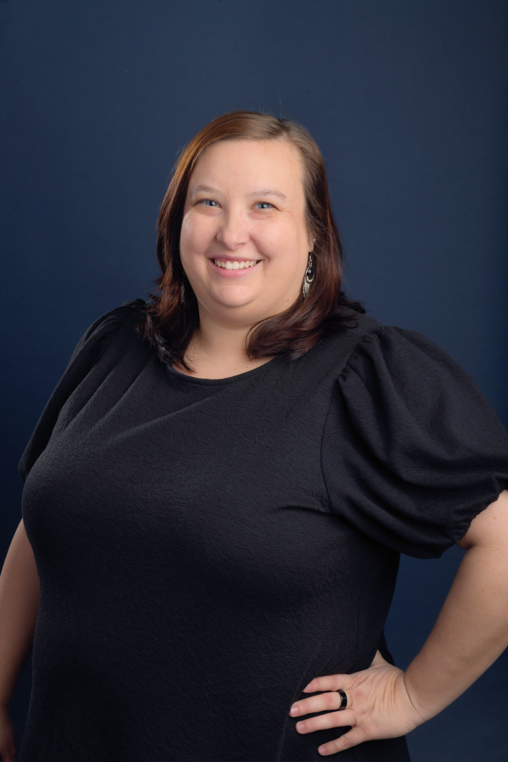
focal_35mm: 70
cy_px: 381
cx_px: 254
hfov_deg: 19.5
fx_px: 1481
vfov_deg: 28.8
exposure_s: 1/200
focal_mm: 70
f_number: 14
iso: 200
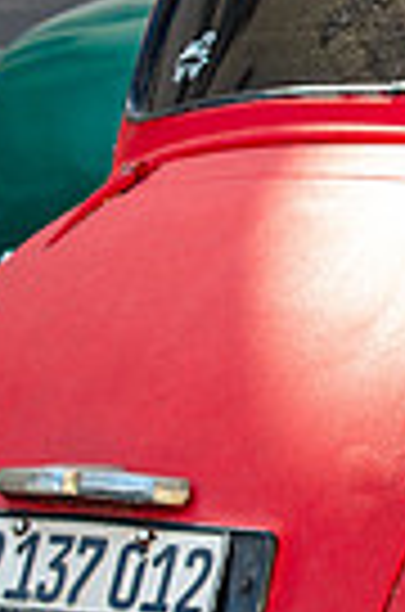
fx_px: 6547
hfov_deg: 3.5
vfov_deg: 5.4
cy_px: 211
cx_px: 923
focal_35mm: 386
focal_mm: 78
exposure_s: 1/160
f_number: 6.3
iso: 100
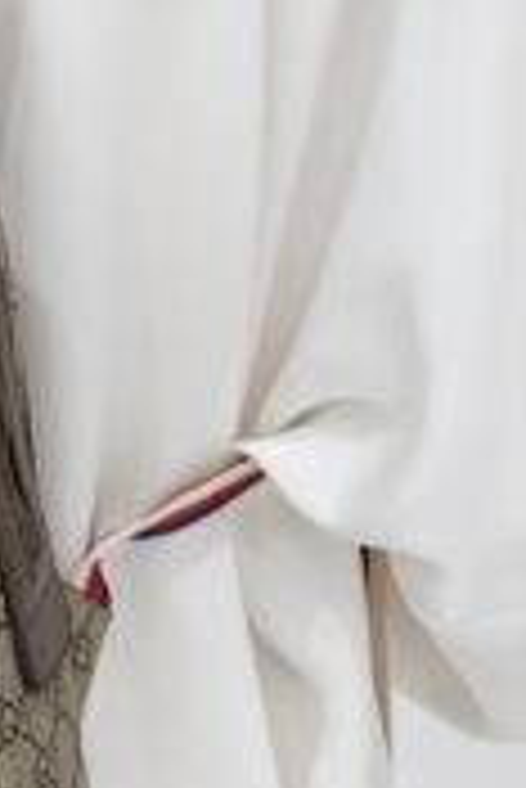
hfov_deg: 4.7
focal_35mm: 292
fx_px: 6387
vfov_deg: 7.0
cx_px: -128
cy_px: 1108
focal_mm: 50
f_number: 6.3
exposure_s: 1/13
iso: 640
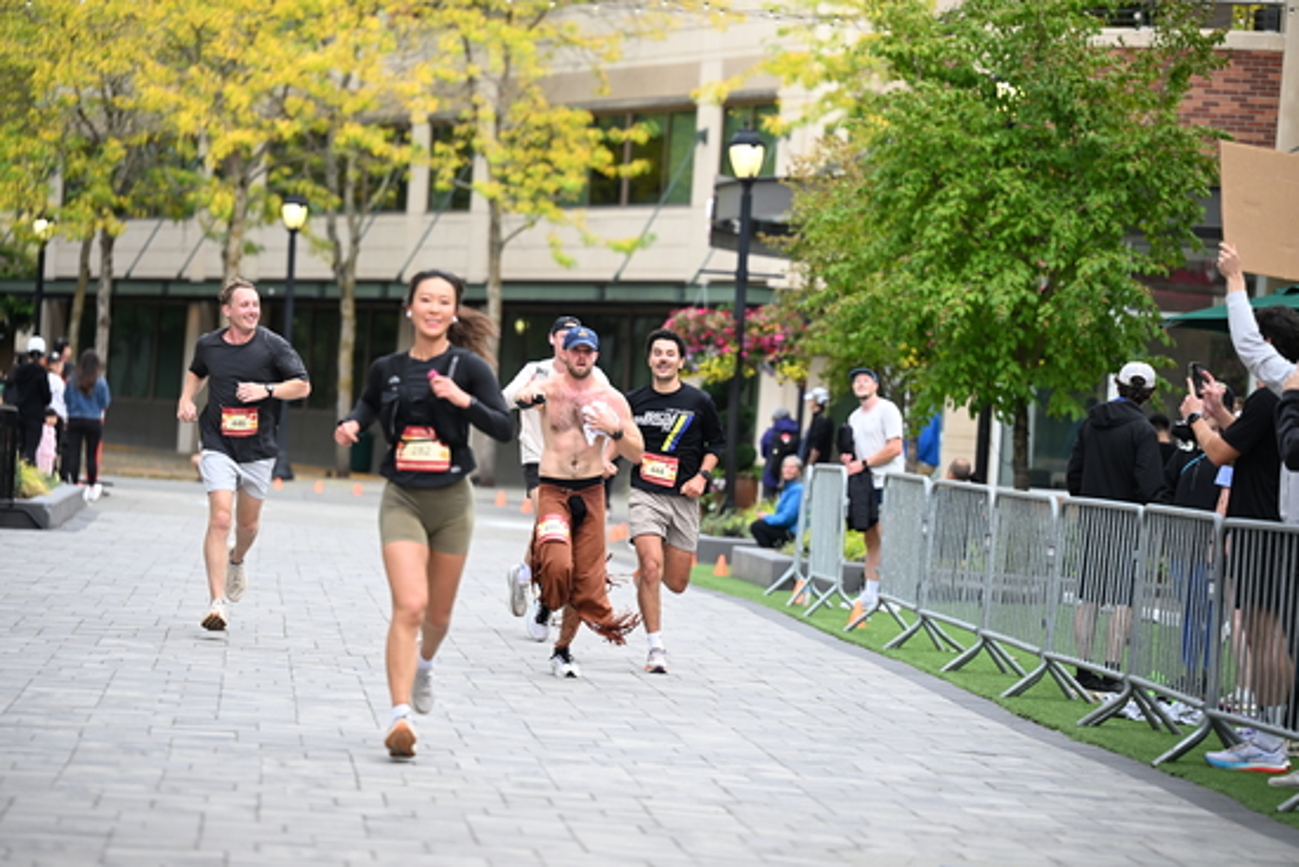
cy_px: 434
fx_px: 4692
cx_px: 650
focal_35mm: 130
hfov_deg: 15.8
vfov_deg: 10.6
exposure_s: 1/1600
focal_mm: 130
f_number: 2.8
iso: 640
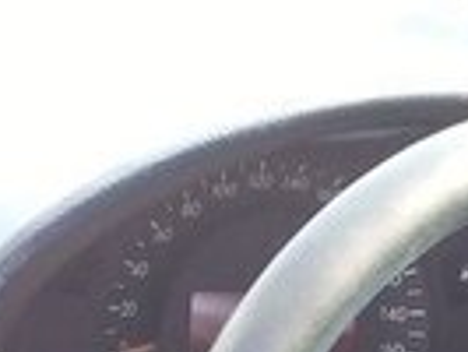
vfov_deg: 8.7
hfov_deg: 12.1
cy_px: 854
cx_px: 746
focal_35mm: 154
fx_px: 2084
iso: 64
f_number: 2.2
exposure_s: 1/50
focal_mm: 3.3
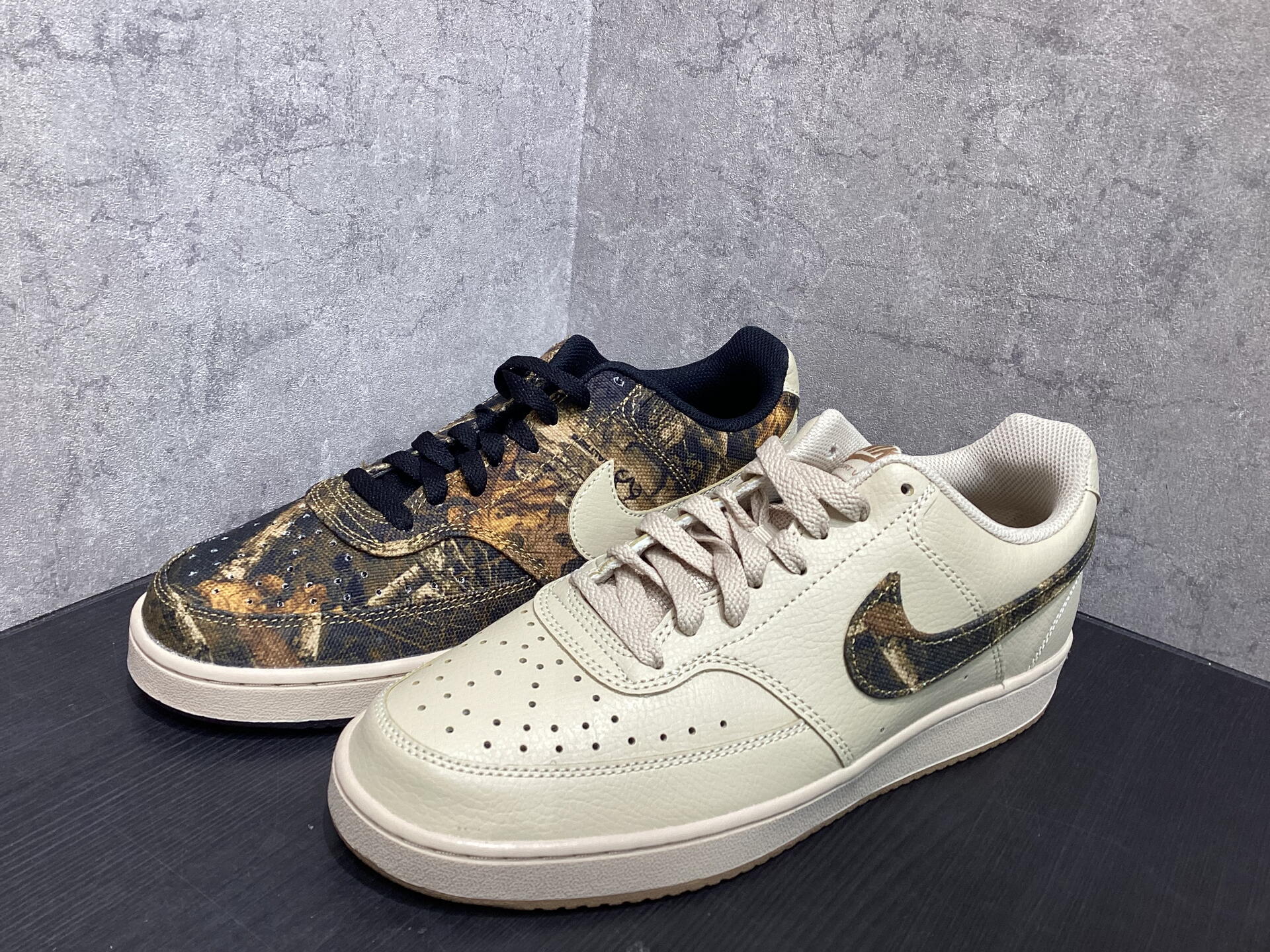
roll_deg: -6.8
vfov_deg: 45.4
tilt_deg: -24.6
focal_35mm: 31
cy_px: 476
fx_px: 1137
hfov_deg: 58.4
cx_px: 635
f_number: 2.4
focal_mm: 3.3
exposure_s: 1/50
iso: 64
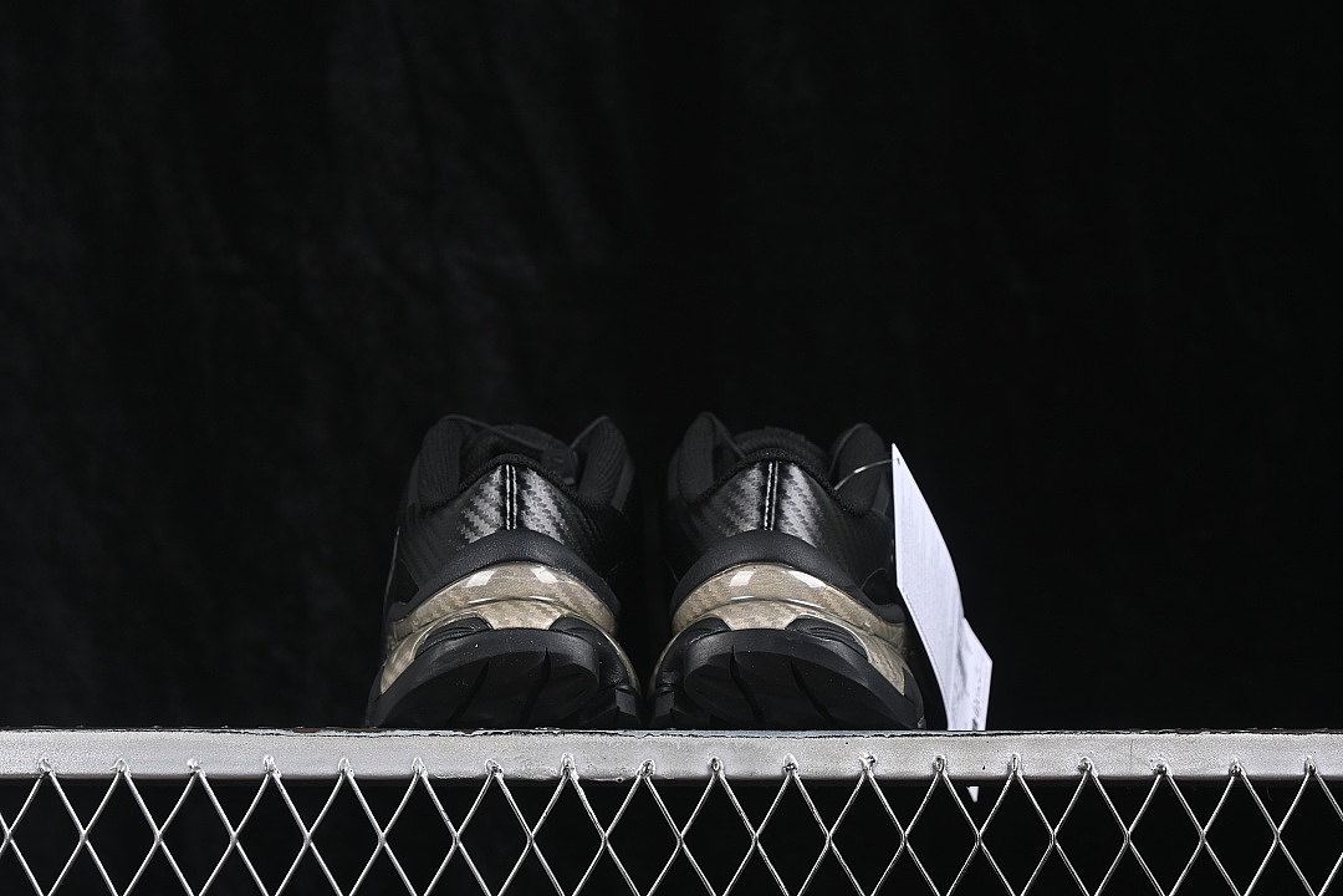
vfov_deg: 18.2
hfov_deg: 27.0
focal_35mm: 75
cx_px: 672
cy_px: 448
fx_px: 2798
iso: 160
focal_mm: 50
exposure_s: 1/60
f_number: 6.3
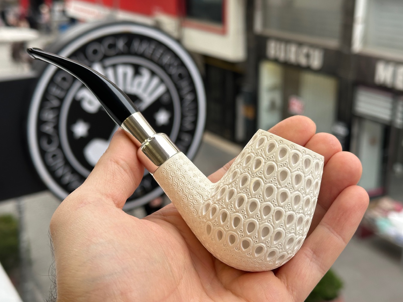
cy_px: 149
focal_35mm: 49
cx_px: 199
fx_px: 570
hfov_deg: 38.9
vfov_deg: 29.7
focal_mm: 6.86
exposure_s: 1/244
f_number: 1.78
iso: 64
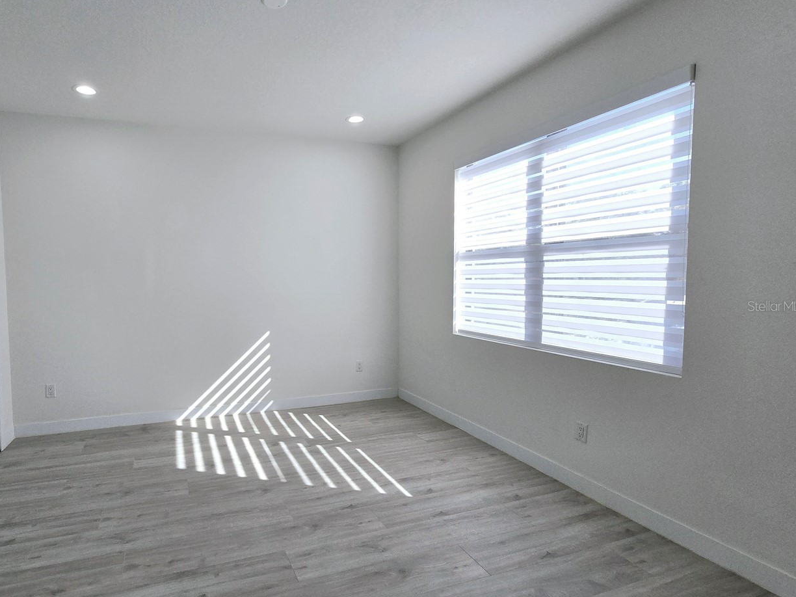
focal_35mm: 17
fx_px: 391
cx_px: 289
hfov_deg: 88.8
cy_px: 306
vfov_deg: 74.7
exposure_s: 1/323
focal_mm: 2.2
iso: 50
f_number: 2.2
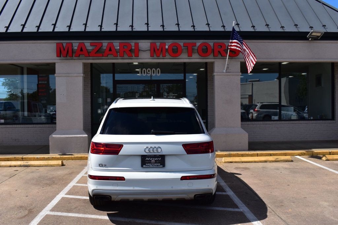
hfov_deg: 51.3
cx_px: 169
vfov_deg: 35.5
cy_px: 112
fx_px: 352
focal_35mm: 38
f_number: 11
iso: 220
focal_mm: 25
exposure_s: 1/500
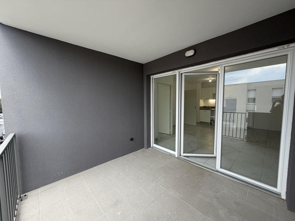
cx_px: 148
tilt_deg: -5.2
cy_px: 110
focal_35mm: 14
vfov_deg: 85.7
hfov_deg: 102.1
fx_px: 119
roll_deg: +0.8
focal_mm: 2.22
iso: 125
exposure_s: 1/121
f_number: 2.2
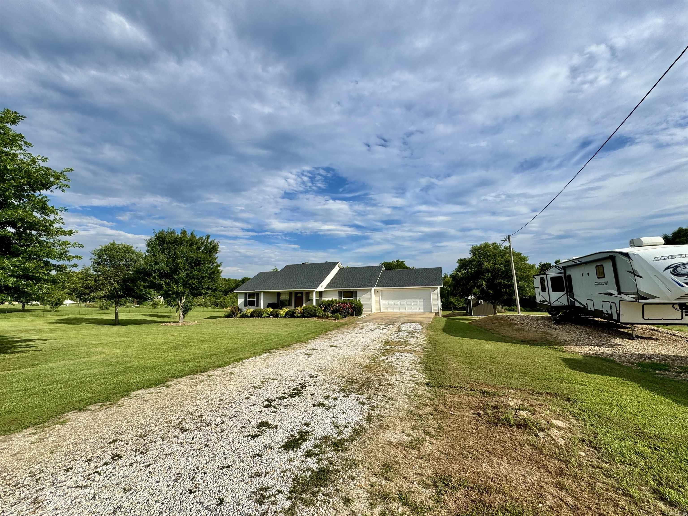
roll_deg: +0.9
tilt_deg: +6.8
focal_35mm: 14
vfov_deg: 85.7
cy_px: 258
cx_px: 344
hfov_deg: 102.1
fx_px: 278
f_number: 2.2
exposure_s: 1/2674
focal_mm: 2.22
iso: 40
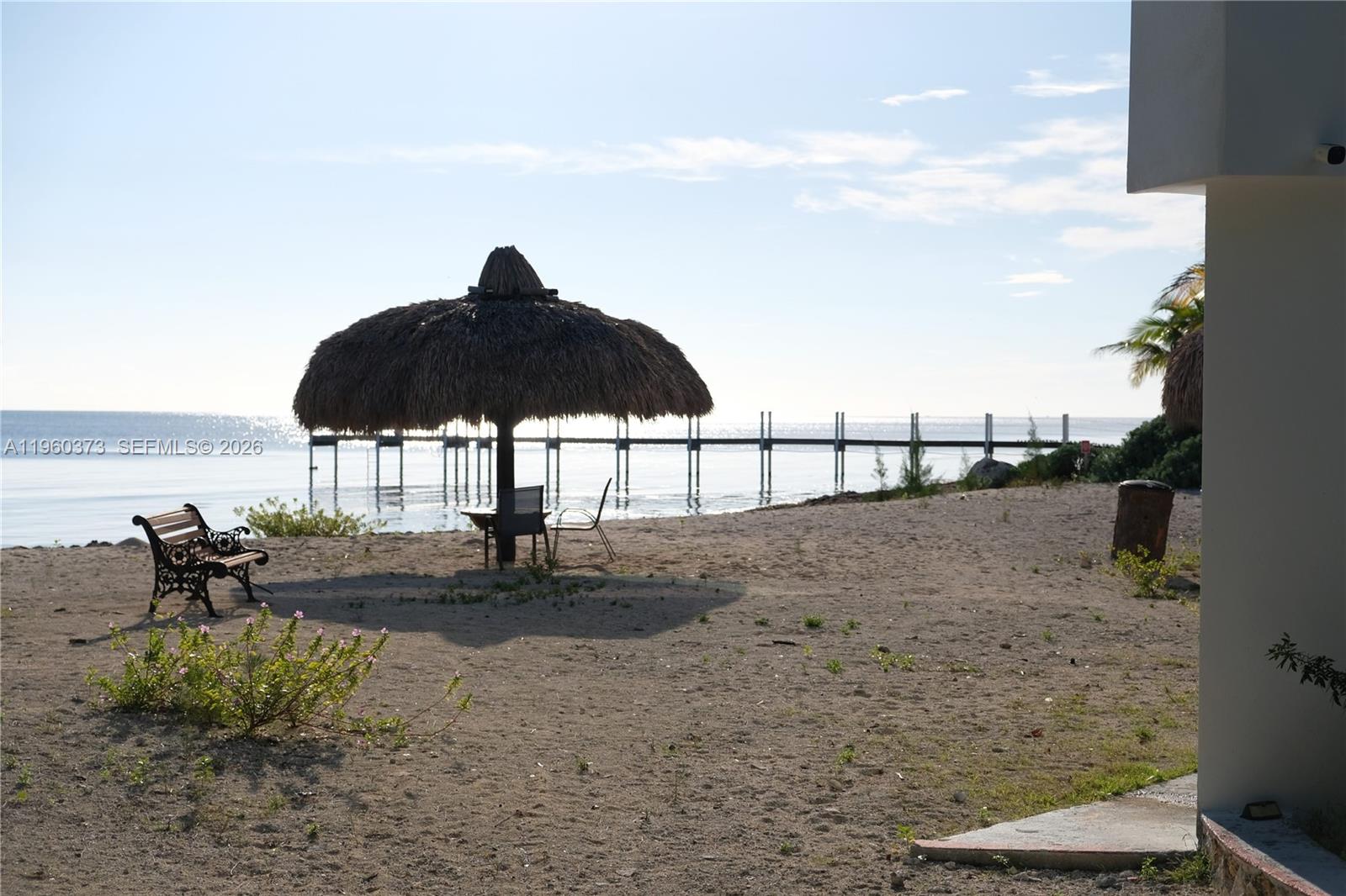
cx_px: 673
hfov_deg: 36.9
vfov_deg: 25.0
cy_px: 448
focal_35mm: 54
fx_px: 2018
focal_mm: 35.8
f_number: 3.6
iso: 200
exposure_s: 1/4000
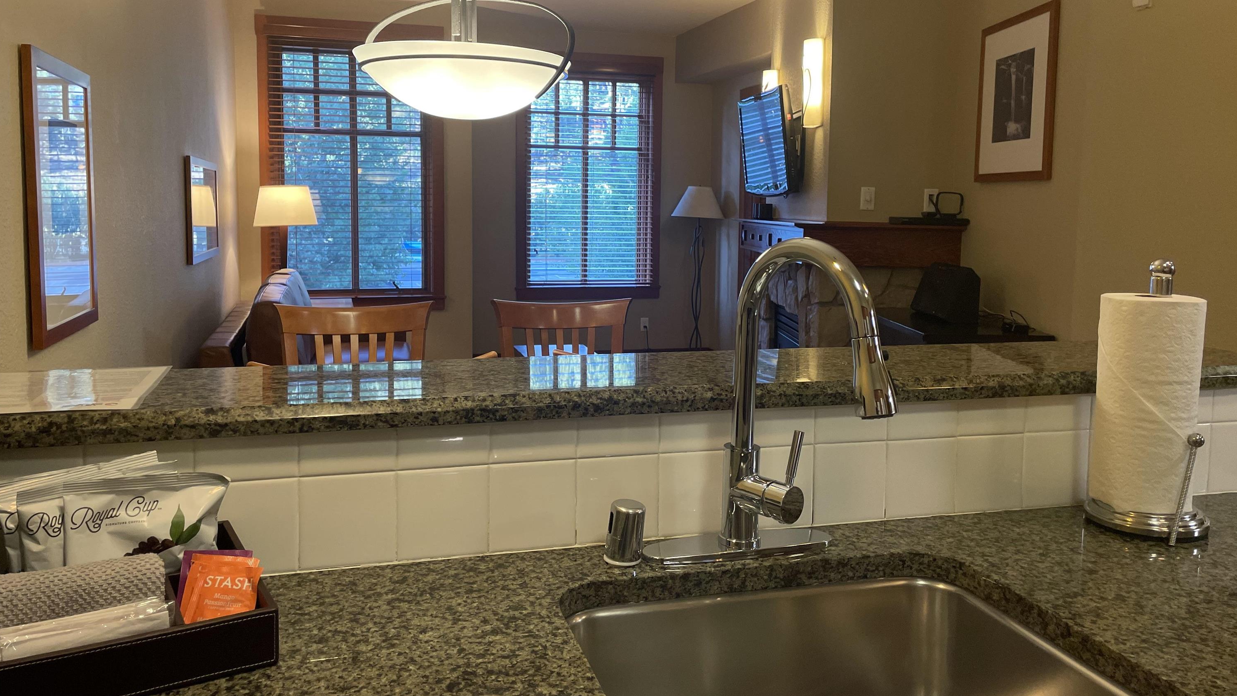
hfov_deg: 66.1
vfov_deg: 40.0
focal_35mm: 29
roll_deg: +0.2
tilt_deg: -5.1
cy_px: 284
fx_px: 951
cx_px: 615
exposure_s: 1/60
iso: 80
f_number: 1.6
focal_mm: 4.2
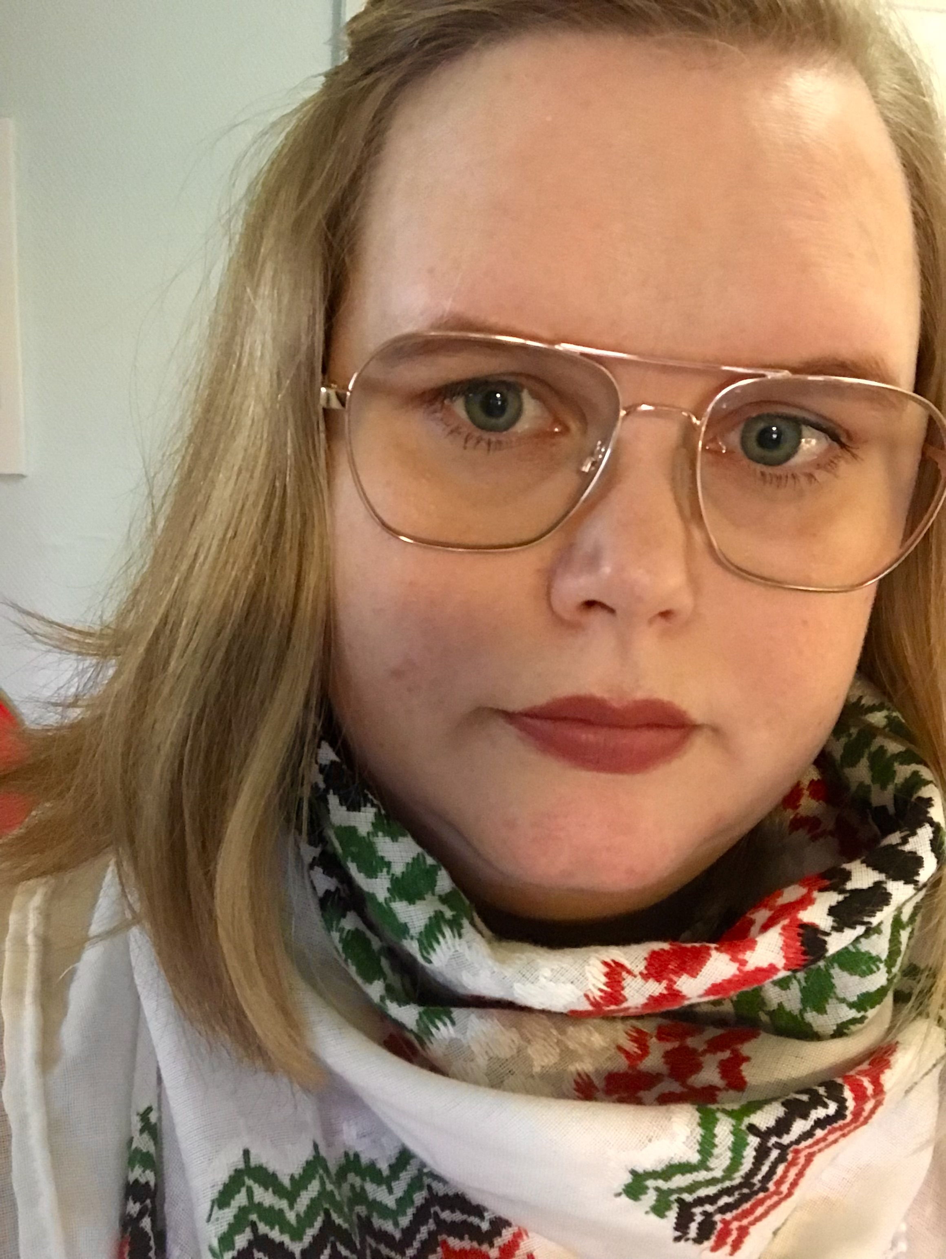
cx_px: 473
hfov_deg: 44.2
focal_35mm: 32
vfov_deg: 56.8
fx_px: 1165
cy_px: 630
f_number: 2.2
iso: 500
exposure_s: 1/17
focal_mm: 2.87
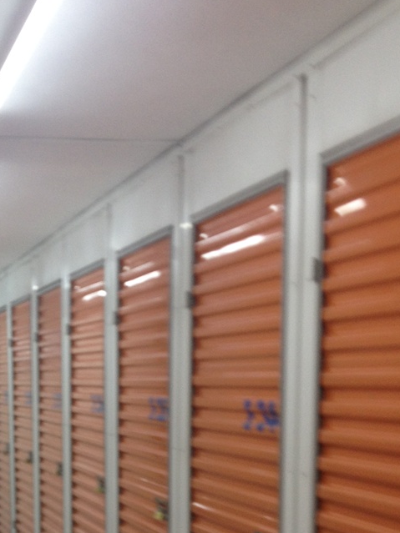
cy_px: 519
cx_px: 25
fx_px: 1125
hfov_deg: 19.7
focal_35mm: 73
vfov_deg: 25.5
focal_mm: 4.28
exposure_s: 1/30
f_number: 2.4
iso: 50
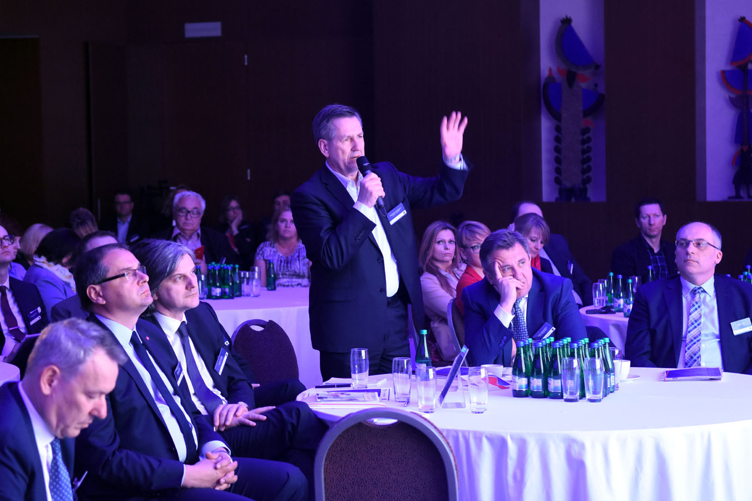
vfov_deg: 14.9
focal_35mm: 92
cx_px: 359
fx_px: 1912
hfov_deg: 22.2
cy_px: 231
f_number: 2.8
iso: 1600
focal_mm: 55
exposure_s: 1/60
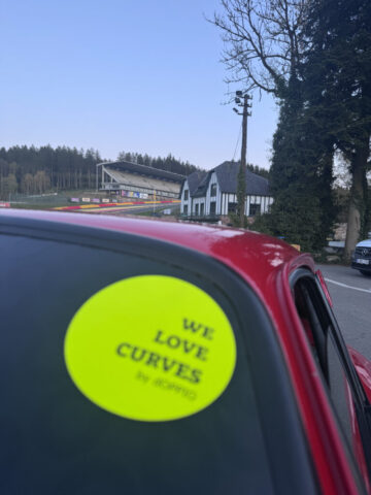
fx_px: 343
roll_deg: -2.1
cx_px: 186
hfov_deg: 56.8
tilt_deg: -3.4
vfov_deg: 71.6
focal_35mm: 24
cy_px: 248
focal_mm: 6.76
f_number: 1.78
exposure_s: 1/121
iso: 80
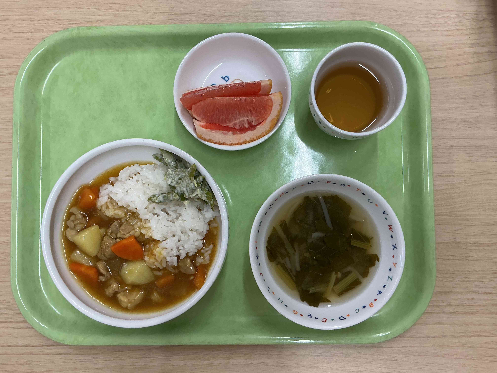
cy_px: 186
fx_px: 416
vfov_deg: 48.2
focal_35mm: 29
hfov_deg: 61.7
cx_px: 248
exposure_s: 1/120
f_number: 1.8
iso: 64
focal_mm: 3
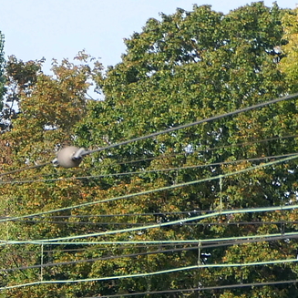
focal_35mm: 424
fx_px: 4130
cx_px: -382
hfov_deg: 4.1
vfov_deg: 4.1
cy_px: 465
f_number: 5.6
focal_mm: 37.2
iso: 250
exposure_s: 1/800
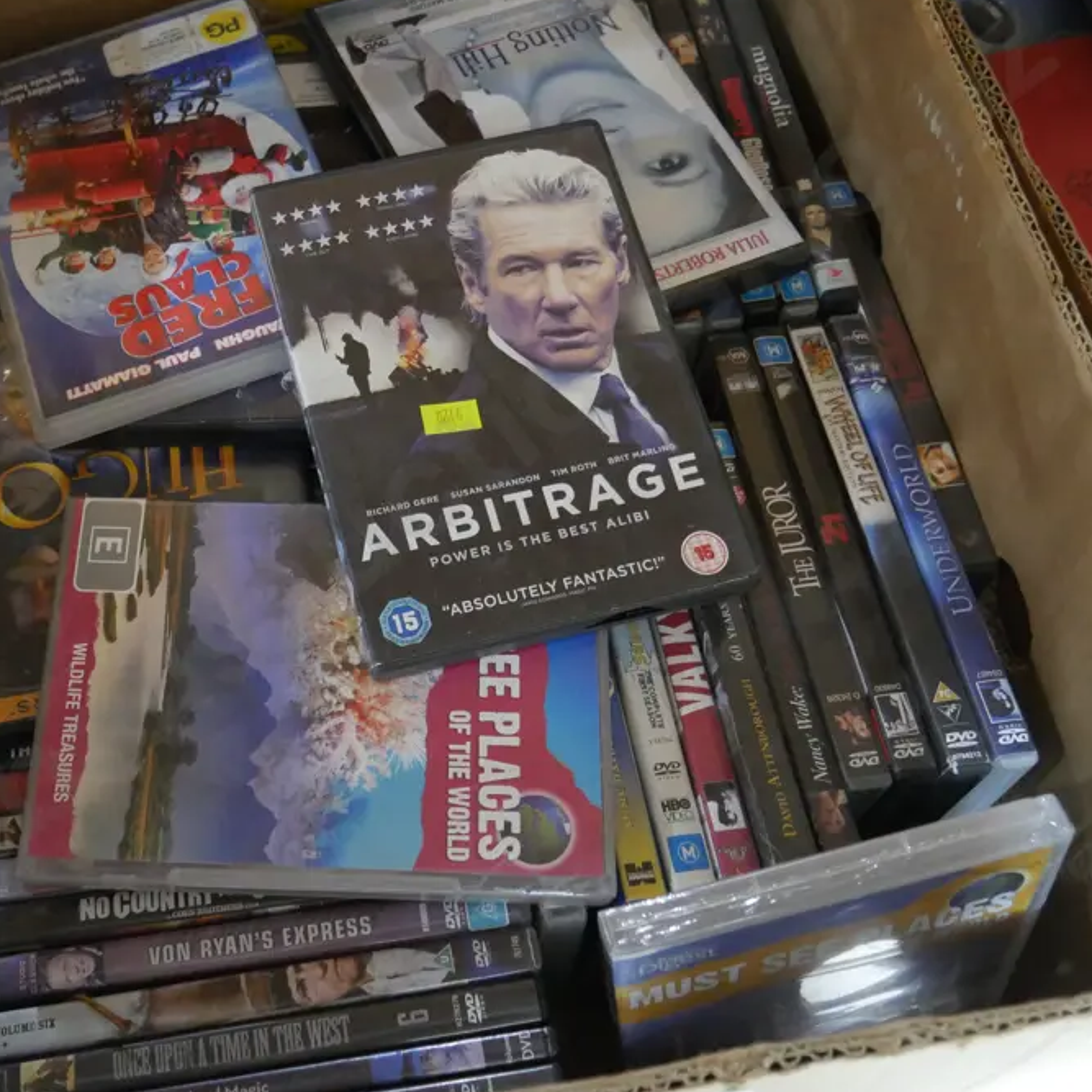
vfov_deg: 43.9
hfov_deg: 43.3
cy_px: 539
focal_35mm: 38
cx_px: 367
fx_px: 1356
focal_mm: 14
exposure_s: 1/60
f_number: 3.5
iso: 3200
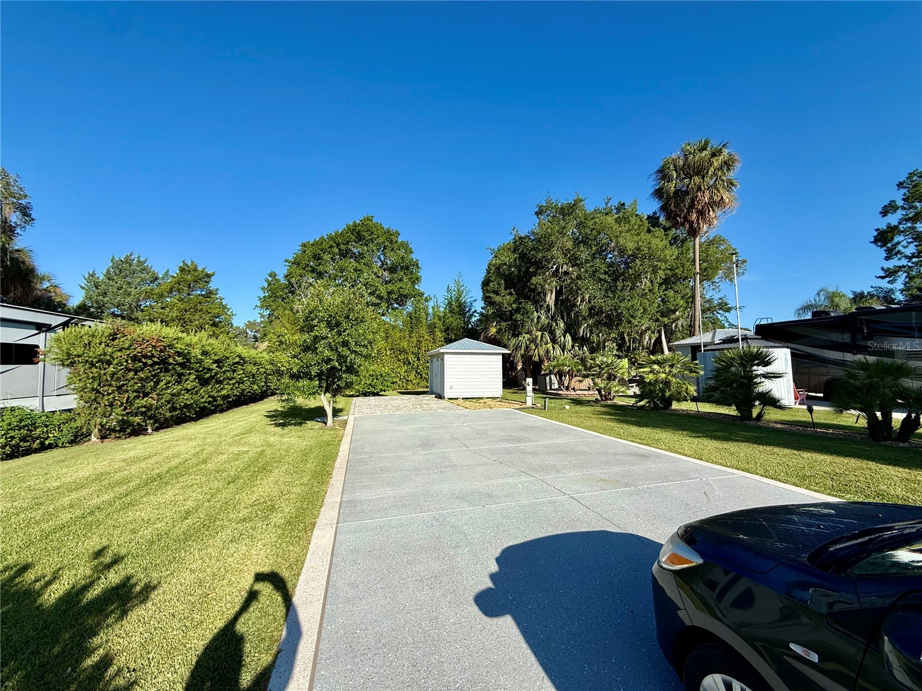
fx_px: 373
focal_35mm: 14
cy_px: 346
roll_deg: +0.8
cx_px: 461
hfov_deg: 102.1
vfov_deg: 85.7
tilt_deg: +3.7
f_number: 2.2
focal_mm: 2.22
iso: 50
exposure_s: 1/1698
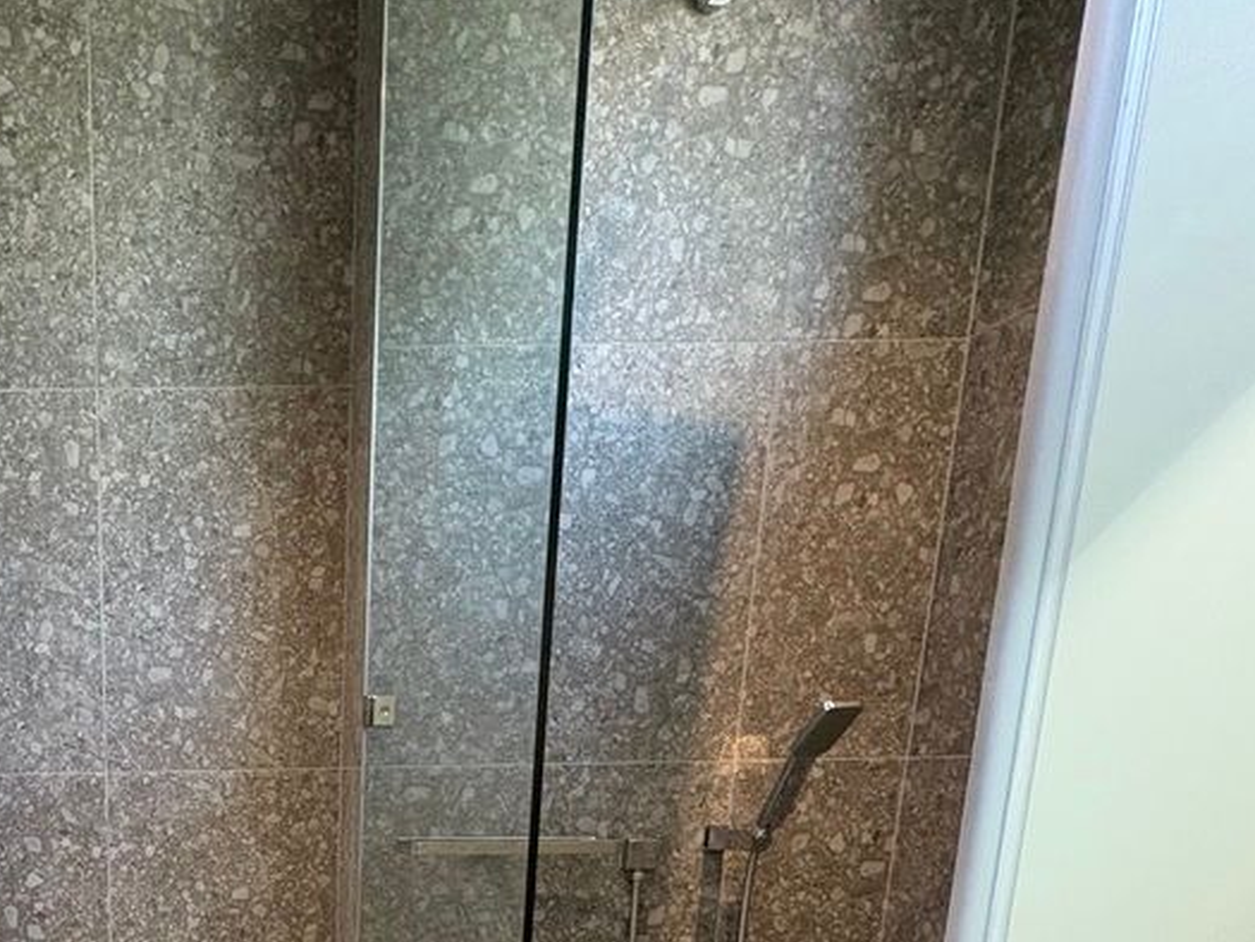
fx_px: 1160
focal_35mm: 32
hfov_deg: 50.6
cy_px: 1064
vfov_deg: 36.5
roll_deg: +1.6
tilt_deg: -13.9
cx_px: 136
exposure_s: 1/60
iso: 400
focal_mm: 2.22
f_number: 2.2
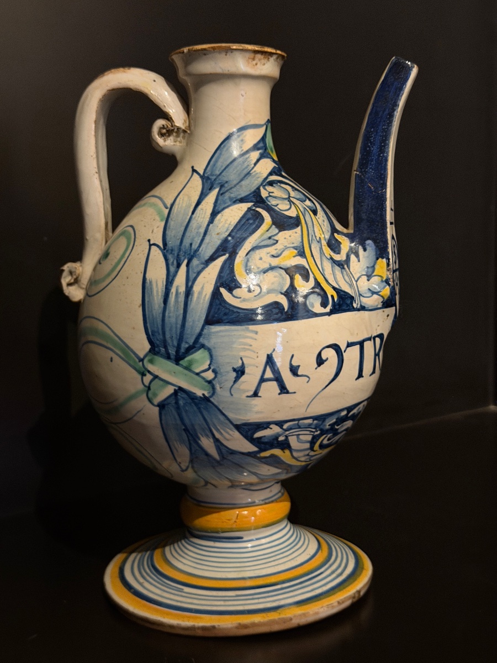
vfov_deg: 39.7
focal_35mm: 48
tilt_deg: -8.6
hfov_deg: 30.3
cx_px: 248
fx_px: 919
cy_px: 332
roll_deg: +0.9
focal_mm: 6.76
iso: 640
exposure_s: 1/25
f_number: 1.78
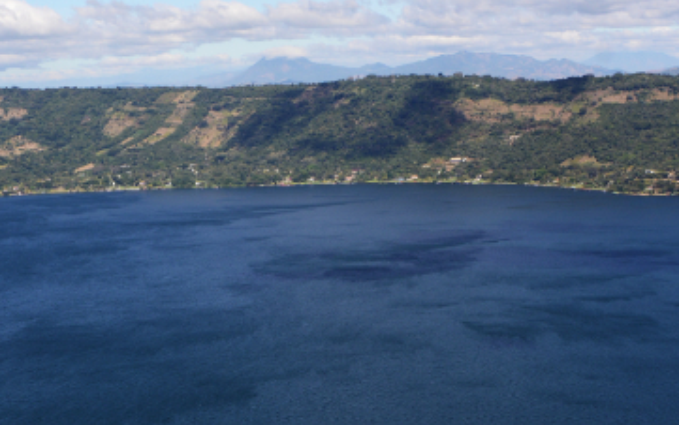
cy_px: 311
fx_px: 1463
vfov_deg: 16.5
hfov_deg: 26.0
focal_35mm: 79
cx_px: 213
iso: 250
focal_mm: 28
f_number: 6.3
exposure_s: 1/1250
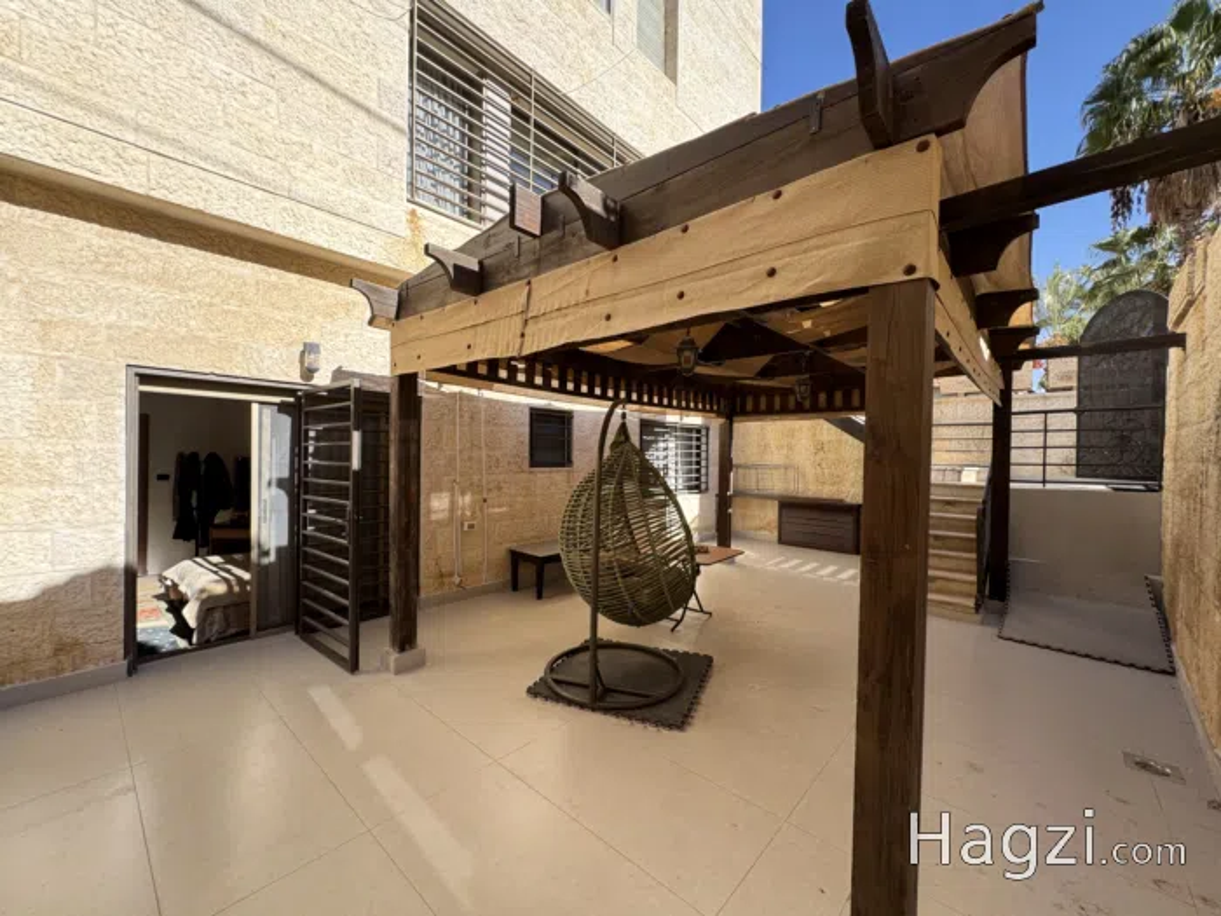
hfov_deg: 102.1
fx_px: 494
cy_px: 458
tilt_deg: +0.3
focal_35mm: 14
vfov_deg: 85.7
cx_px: 610
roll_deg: -1.2
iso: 40
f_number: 2.2
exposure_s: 1/307
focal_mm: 2.22
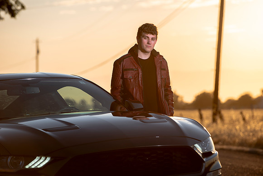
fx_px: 1388
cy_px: 88
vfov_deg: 7.2
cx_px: 132
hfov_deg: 10.8
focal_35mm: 190
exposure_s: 1/250
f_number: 5.6
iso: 50
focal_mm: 190
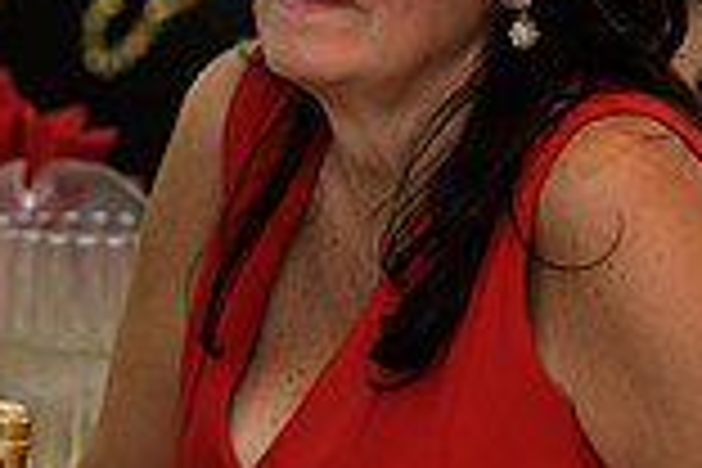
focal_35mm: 521
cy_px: -61
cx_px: 392
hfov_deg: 4.0
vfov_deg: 2.6
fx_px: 10159
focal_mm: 140
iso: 1000
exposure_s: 1/125
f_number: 3.2
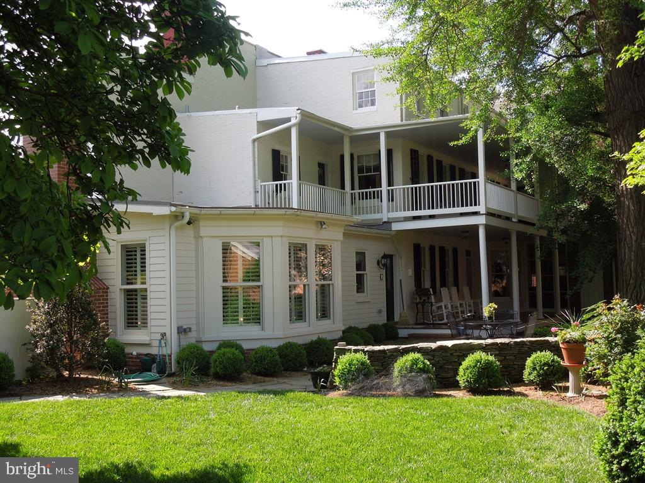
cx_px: 322
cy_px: 242
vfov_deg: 36.8
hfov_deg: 47.9
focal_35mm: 39
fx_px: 727
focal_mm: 7
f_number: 3.8
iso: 100
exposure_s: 1/250
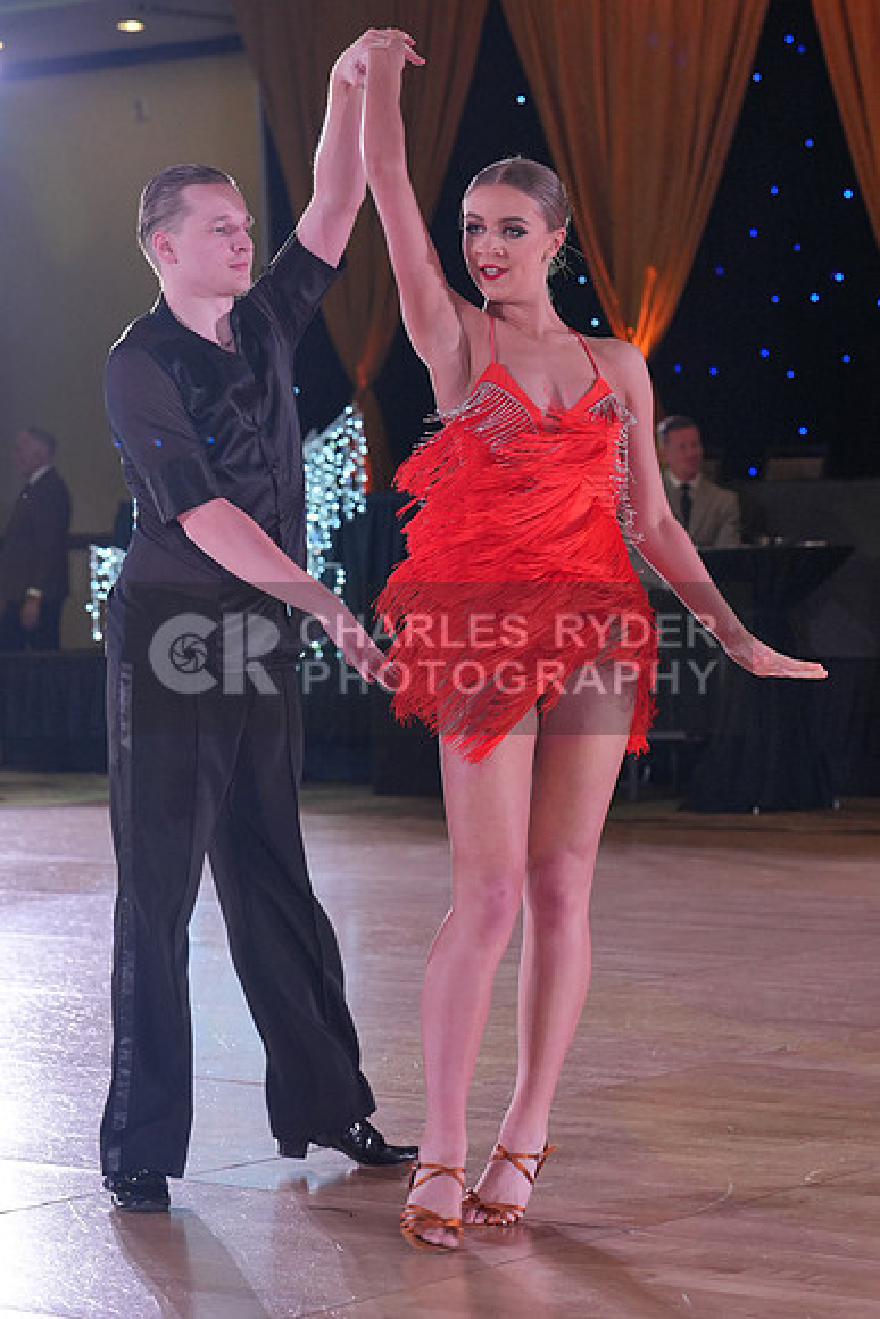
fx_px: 3737
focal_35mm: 102
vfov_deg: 20.0
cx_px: 440
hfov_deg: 13.4
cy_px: 660
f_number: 4
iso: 1250
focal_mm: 68
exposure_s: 1/400
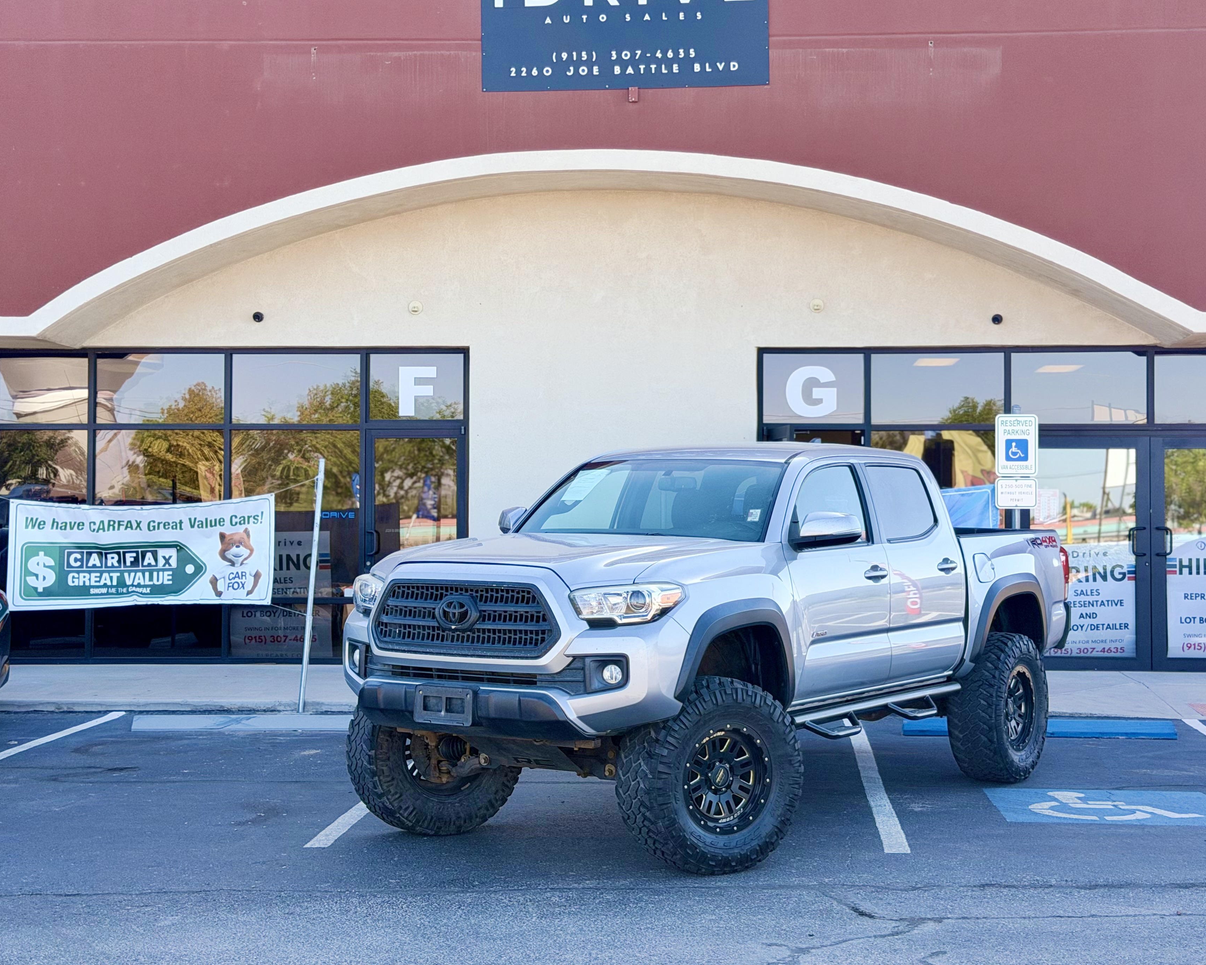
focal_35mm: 55
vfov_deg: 27.6
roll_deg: +0.1
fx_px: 1963
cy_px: 458
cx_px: 637
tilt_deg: +2.4
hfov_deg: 34.1
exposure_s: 1/1167
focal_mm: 6.76
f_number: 1.78
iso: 80
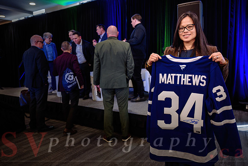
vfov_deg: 48.3
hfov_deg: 67.7
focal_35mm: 27
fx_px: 184
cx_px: 138
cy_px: 74
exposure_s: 1/80
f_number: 2.8
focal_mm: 24
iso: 1000
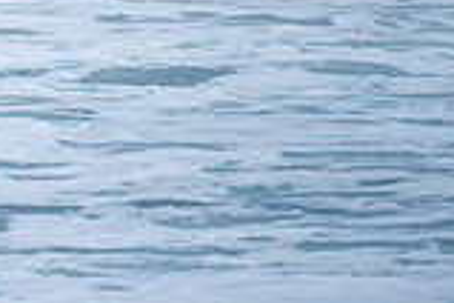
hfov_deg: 1.1
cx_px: -283
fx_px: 23051
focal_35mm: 1828
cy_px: -244
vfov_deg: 0.8
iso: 220
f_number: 5.6
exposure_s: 1/1000
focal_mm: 500
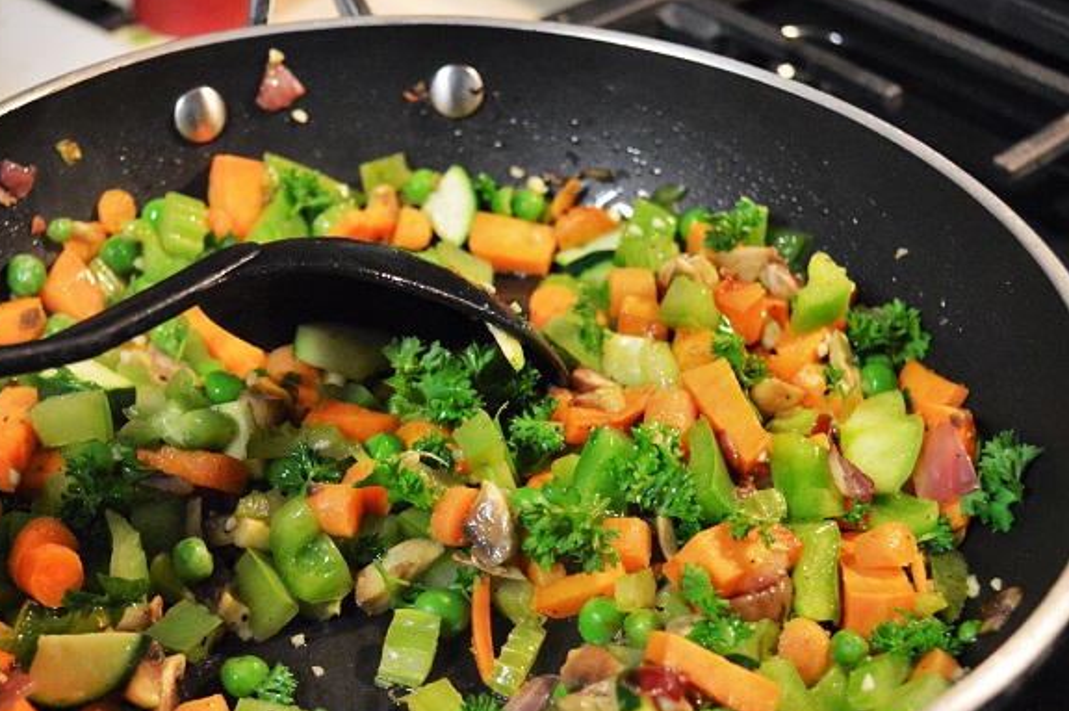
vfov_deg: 21.8
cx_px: 405
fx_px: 1839
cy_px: 448
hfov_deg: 32.3
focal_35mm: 62
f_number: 4.5
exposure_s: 1/40
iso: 3200
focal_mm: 28
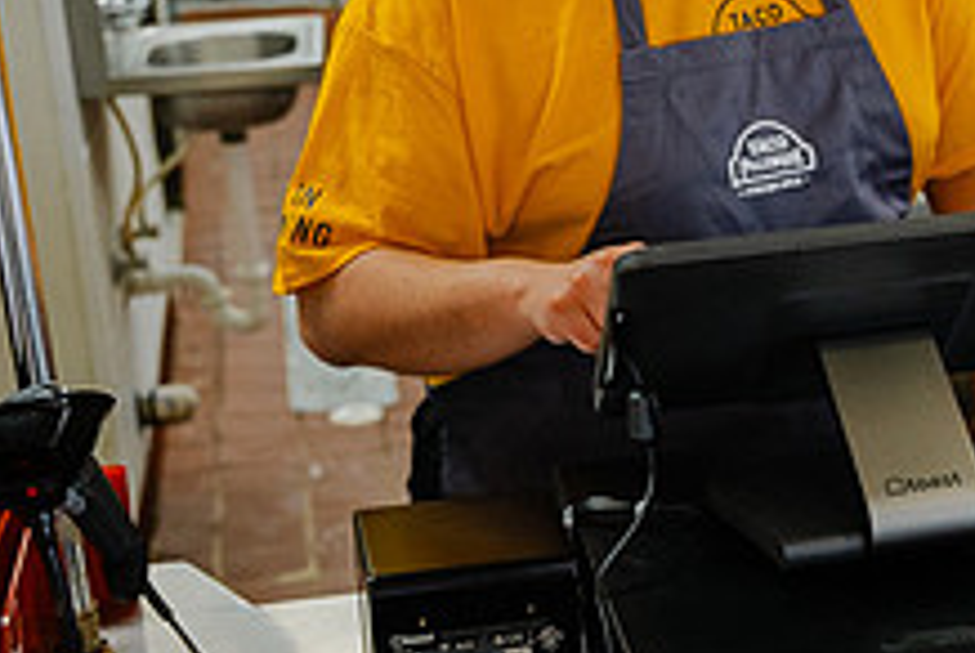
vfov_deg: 15.4
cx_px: 1033
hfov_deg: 21.8
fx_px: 2414
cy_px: 356
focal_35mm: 89
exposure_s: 1/250
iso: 2000
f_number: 3.5
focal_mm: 33.5
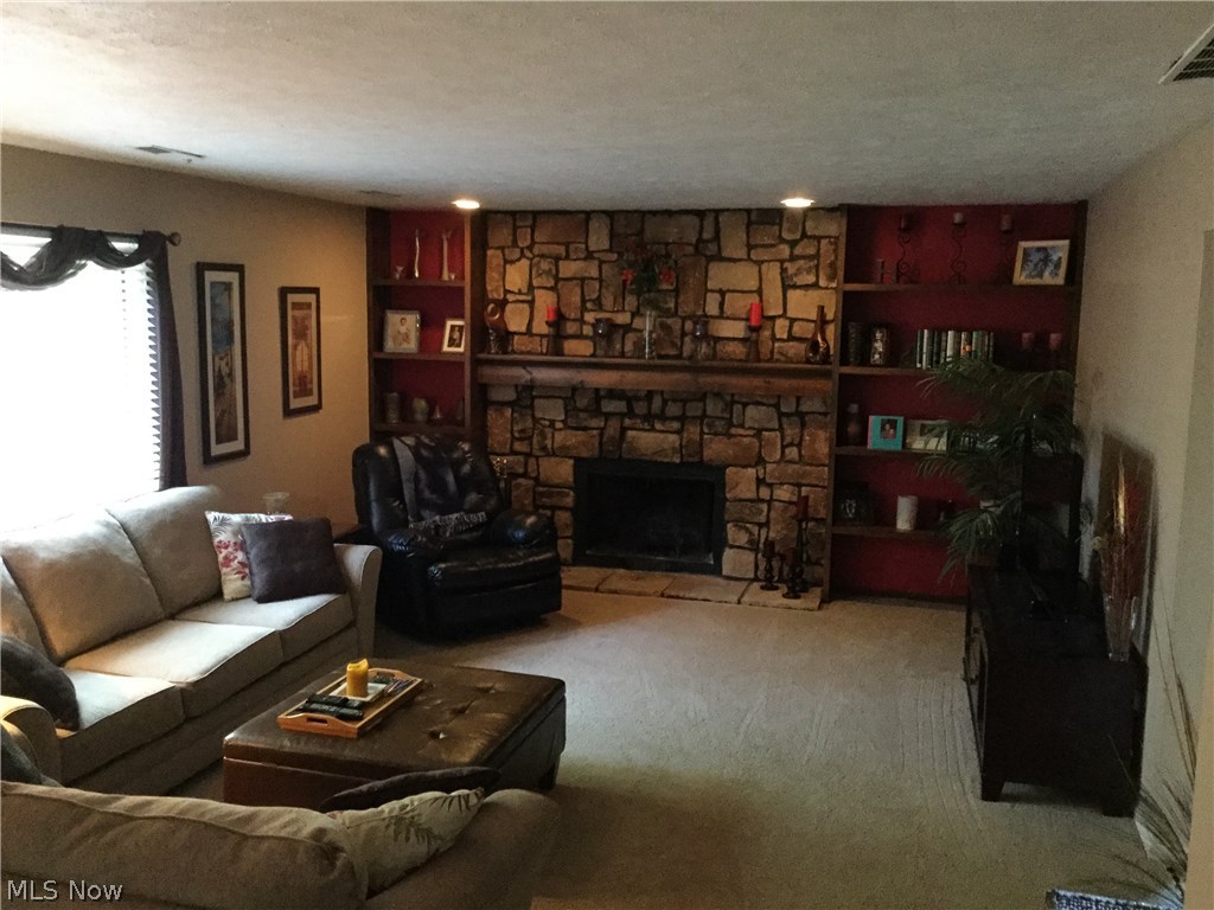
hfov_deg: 58.4
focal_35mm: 31
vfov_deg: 45.4
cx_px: 607
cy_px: 455
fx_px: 1087
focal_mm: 3.3
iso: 320
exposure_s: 1/15
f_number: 2.4
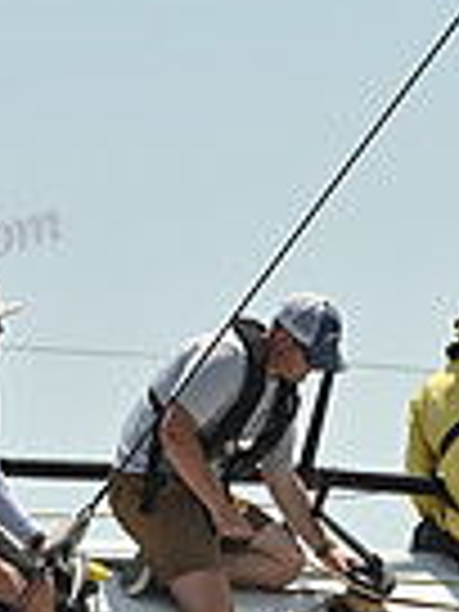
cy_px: 878
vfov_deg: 4.8
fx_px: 7249
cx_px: 295
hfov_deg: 3.6
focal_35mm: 410
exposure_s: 1/1250
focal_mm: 100
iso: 320
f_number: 10
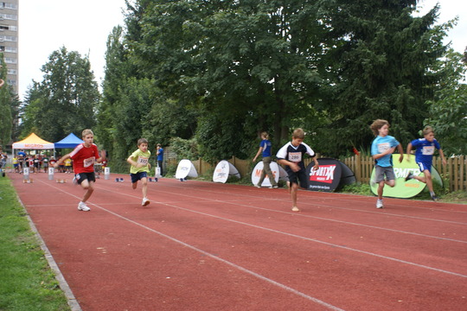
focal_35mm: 42
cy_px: 156
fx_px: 545
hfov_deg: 46.4
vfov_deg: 31.9
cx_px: 234
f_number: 7.1
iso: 100
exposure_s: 1/80
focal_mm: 28
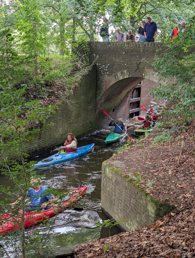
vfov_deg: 38.9
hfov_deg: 29.7
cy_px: 129
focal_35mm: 49
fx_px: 367
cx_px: 98
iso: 89
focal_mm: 6.9
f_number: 1.68
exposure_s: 1/261
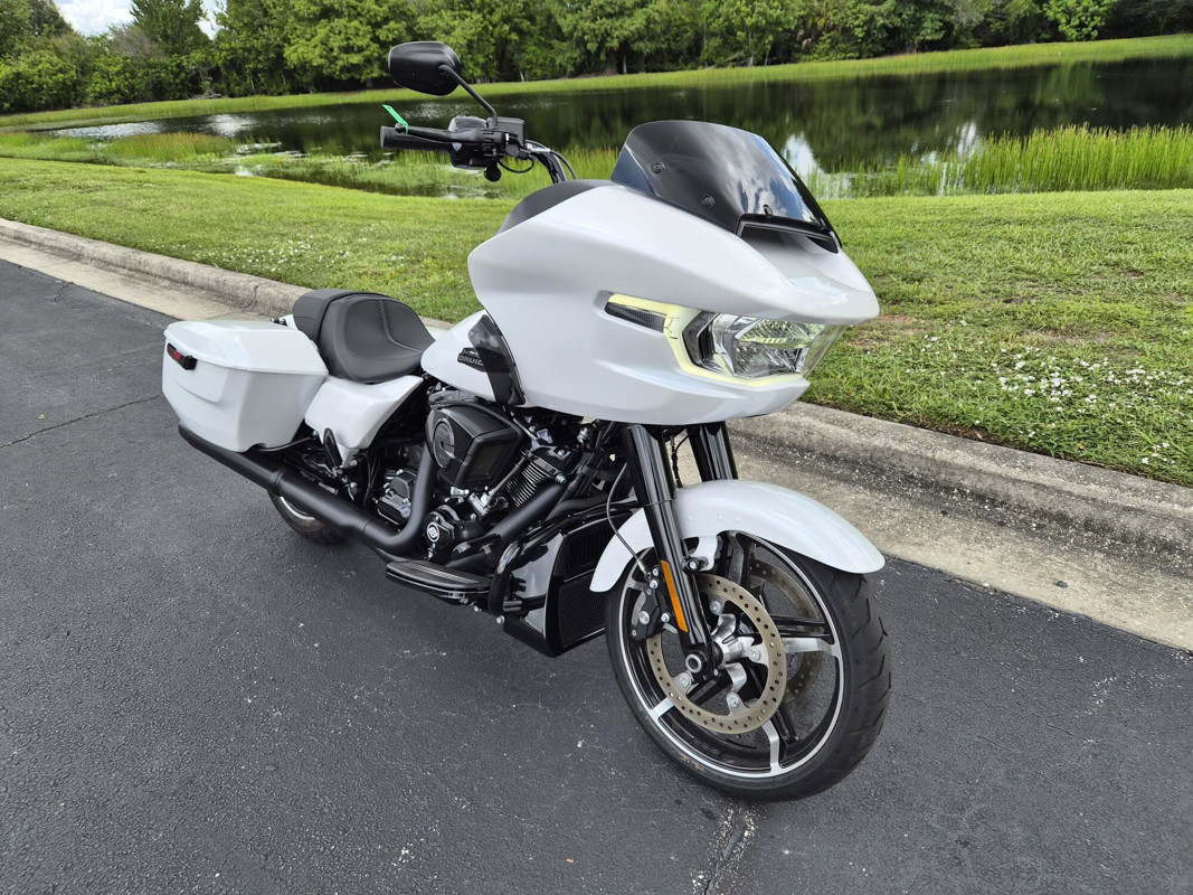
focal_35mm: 23
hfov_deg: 73.9
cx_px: 596
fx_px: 793
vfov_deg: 58.9
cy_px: 448
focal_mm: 5.4
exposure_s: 1/2488
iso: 80
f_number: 1.8
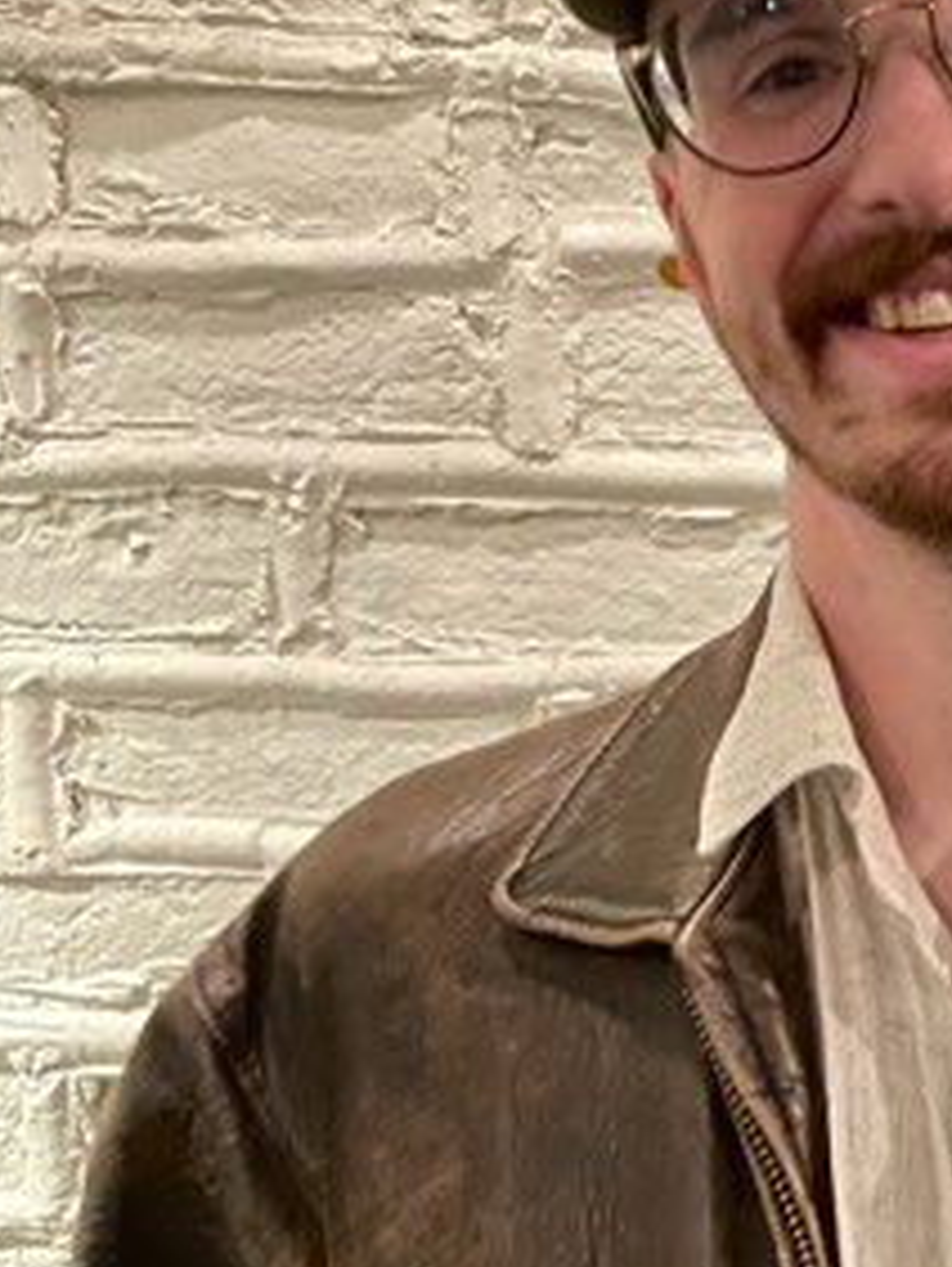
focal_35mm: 59
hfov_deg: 23.3
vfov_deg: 32.5
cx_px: 1055
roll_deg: +0.6
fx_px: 2160
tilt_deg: -8.5
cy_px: 800
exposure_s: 1/20
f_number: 1.6
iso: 1000
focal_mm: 4.2
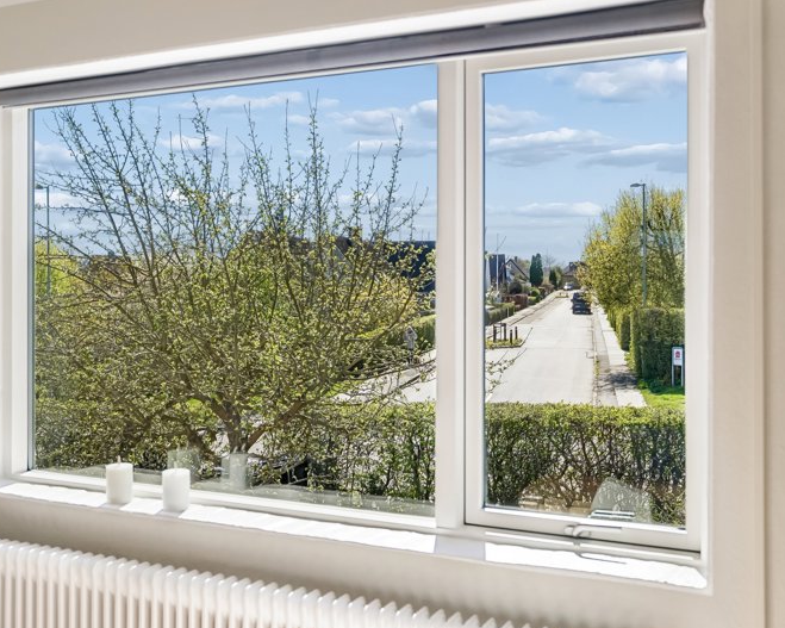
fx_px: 952
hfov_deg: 44.6
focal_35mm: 41
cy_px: 315
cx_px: 325
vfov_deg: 36.5
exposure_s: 1/8000
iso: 400
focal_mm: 24
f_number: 2.8
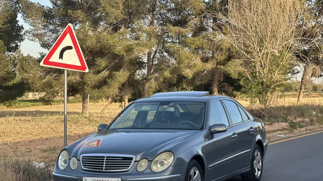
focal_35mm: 85
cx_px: 160
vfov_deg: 14.2
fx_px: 728
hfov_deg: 25.0
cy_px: 102
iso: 25
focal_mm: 9
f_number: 2.8
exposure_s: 1/121
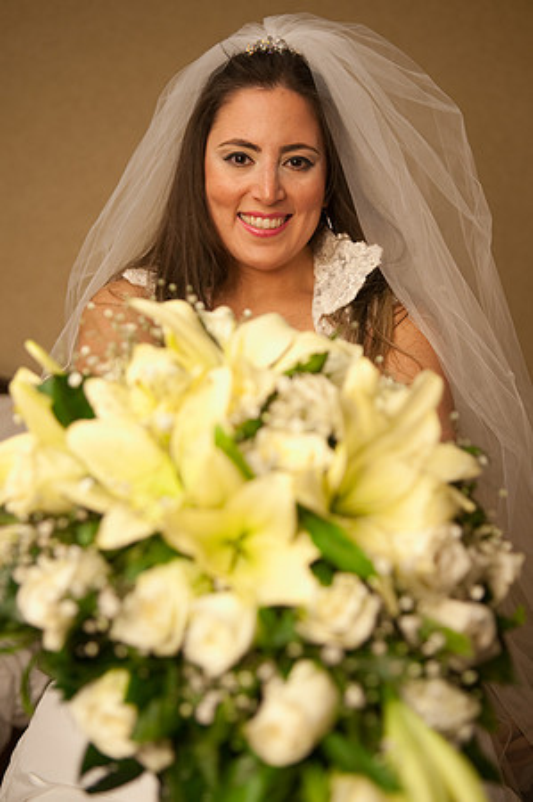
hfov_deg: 28.0
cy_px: 401
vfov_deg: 41.2
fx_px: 1068
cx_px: 266
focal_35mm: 48
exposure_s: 1/100
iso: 400
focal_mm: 32
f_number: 2.8
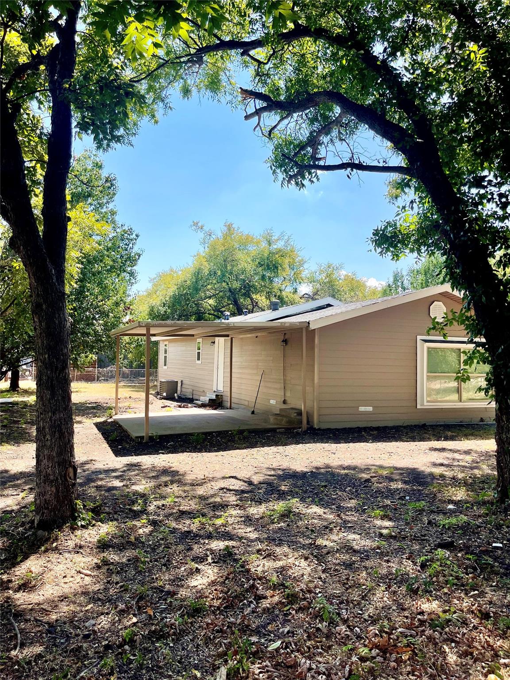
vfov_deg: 69.4
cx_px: 255
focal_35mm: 25
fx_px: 491
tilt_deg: +0.3
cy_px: 340
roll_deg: -0.6
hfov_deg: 54.9
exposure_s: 1/2336
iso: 32
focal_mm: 5.1
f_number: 1.6
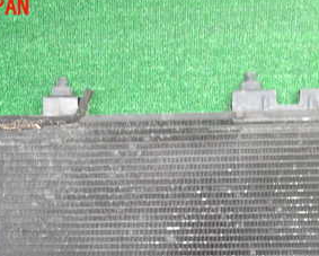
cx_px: 162
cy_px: 247
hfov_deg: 30.5
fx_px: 586
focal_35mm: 62
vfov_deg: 23.7
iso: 640
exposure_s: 1/50
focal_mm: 5.4
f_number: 2.3
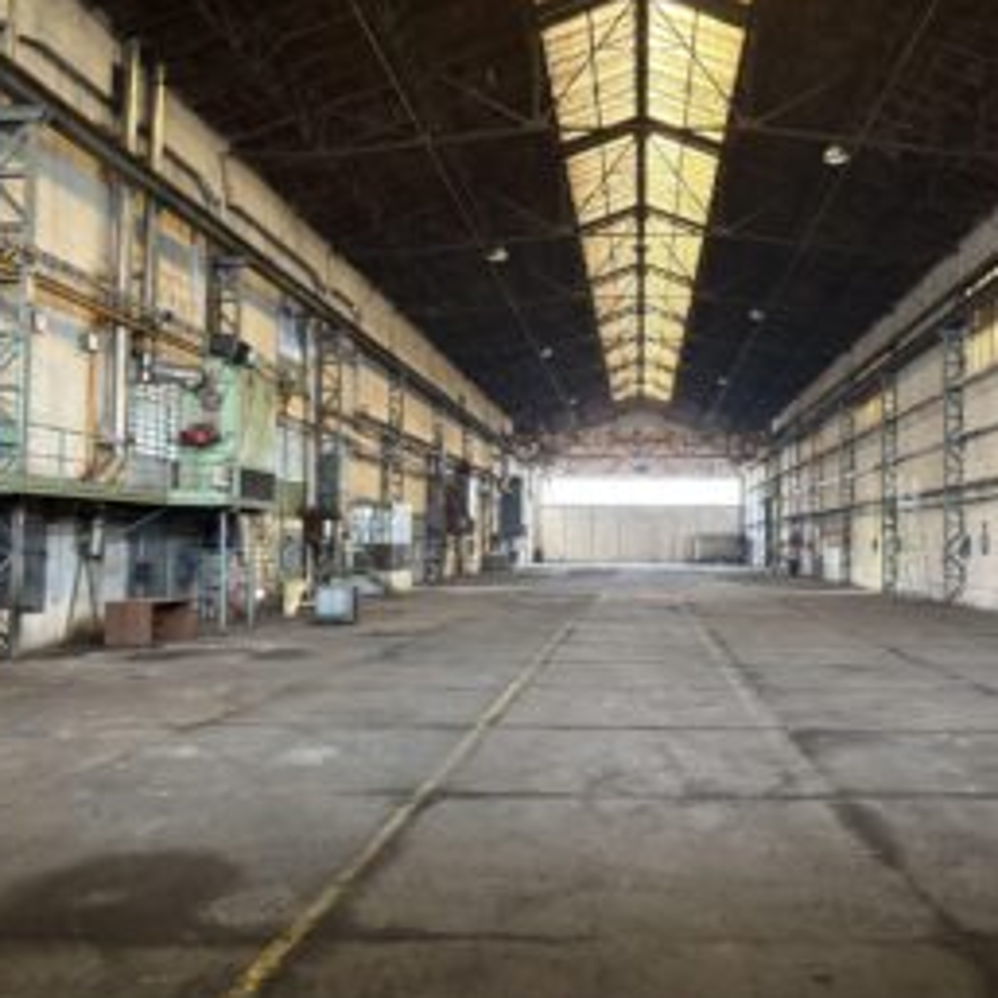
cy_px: 501
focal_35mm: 31
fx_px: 1011
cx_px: 621
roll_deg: +0.1
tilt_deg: +2.3
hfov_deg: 52.0
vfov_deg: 52.5
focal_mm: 5.96
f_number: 1.6
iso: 500
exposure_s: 1/60
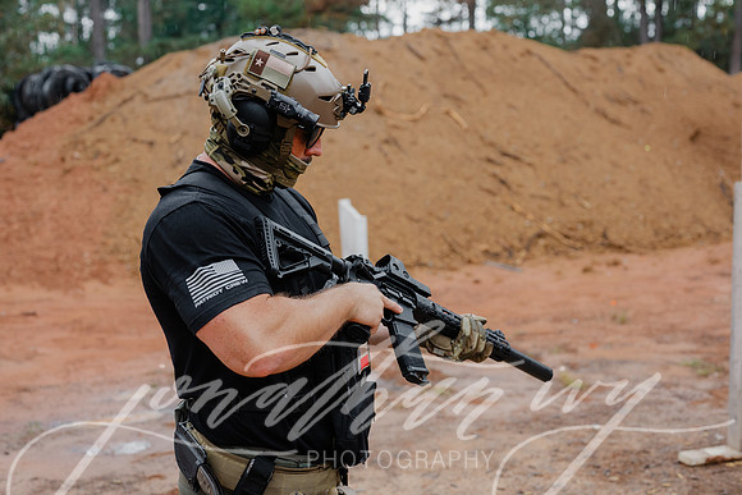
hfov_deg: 39.6
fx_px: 1031
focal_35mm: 50
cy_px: 248
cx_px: 371
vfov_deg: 27.0
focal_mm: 50
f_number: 4
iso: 800
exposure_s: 1/320
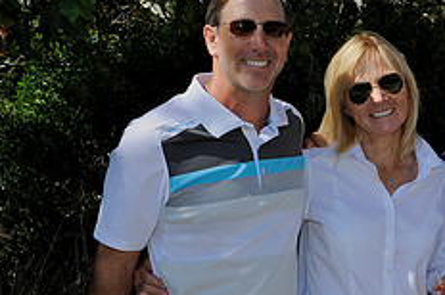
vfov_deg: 17.0
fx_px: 988
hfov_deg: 23.5
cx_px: 512
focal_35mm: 80
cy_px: 180
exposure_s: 1/250
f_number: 11
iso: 200
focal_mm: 32
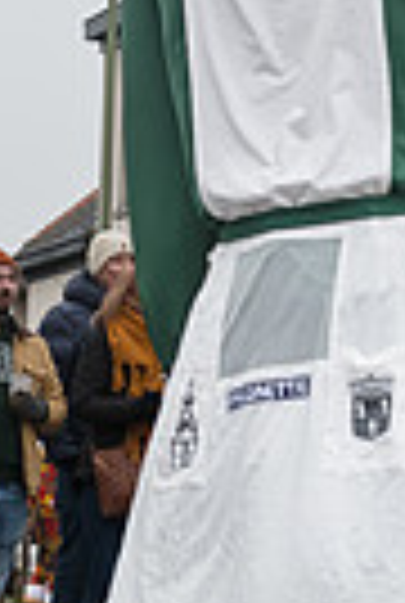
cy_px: 99
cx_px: 238
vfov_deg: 10.2
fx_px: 3374
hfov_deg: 6.9
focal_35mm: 201
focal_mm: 60
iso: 1600
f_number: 5.6
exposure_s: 1/500
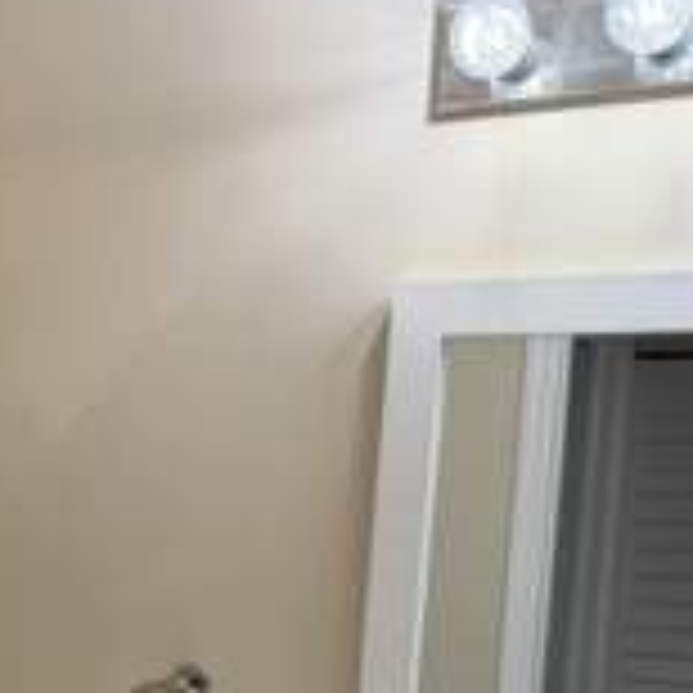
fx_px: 1495
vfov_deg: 24.5
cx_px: 22
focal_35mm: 66
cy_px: 745
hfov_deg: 25.0
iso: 125
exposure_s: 1/146
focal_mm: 6.76
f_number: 1.78
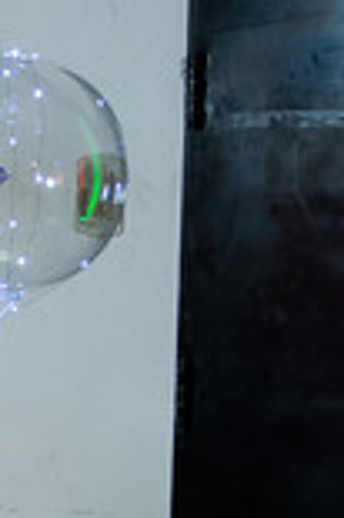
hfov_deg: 9.1
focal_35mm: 149
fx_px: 2140
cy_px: 642
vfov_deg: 13.4
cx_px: -38
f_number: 3
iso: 2500
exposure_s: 1/100
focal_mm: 24
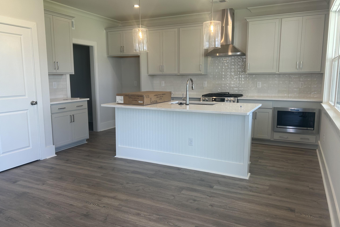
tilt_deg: -8.5
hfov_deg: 65.5
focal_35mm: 28
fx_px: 264
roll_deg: +0.7
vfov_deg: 46.4
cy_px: 114
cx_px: 168
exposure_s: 1/120
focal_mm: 5.7
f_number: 1.5
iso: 40
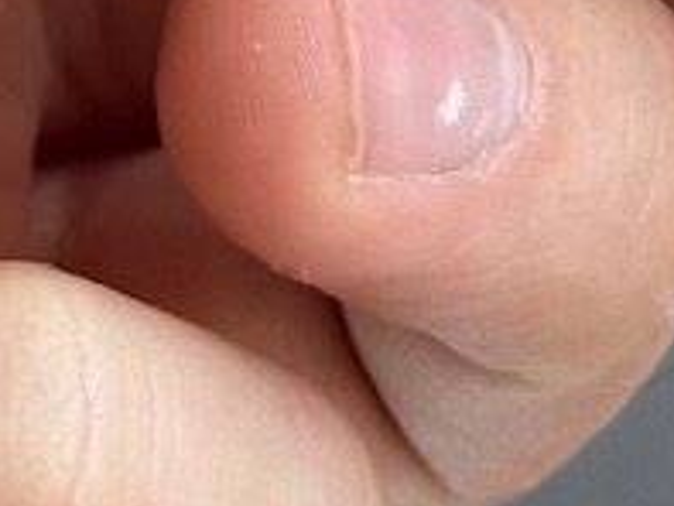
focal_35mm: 312
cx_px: 869
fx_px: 6079
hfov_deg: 6.3
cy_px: -858
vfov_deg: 4.6
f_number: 1.78
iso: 64
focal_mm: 6.86
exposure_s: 1/171
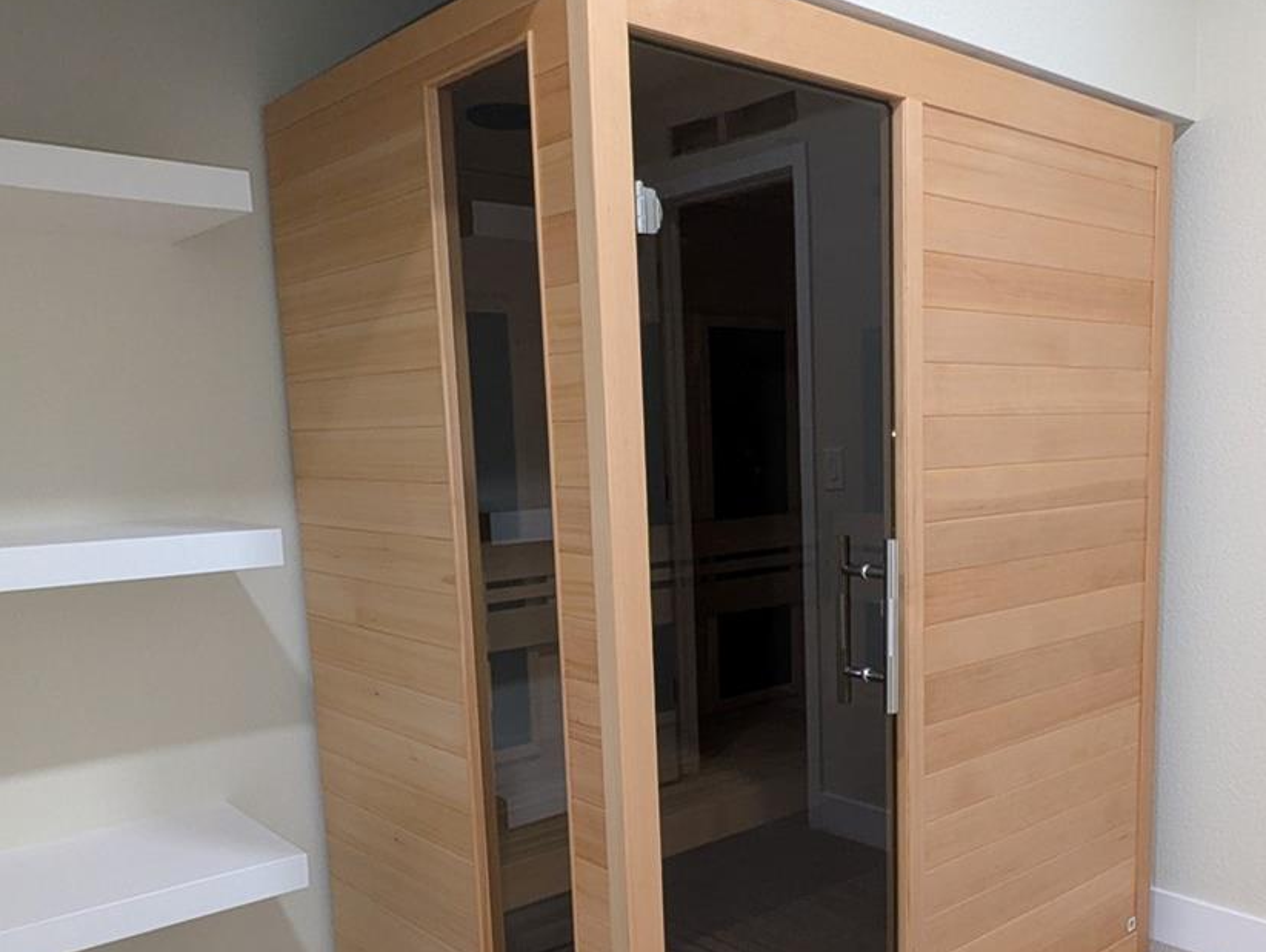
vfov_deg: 45.0
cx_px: 781
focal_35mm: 31
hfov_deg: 57.7
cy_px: 609
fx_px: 1135
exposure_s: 1/40
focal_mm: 2.35
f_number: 2.2
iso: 346
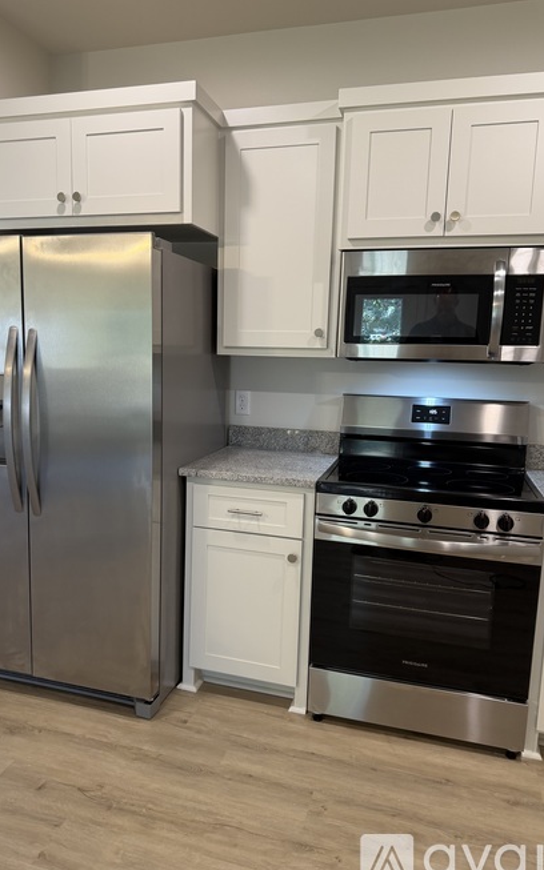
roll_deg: -1.4
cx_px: 243
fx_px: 617
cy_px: 443
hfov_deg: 47.5
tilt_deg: -7.1
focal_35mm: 26
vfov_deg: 70.4
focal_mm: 6.76
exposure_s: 1/60
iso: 160
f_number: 1.78
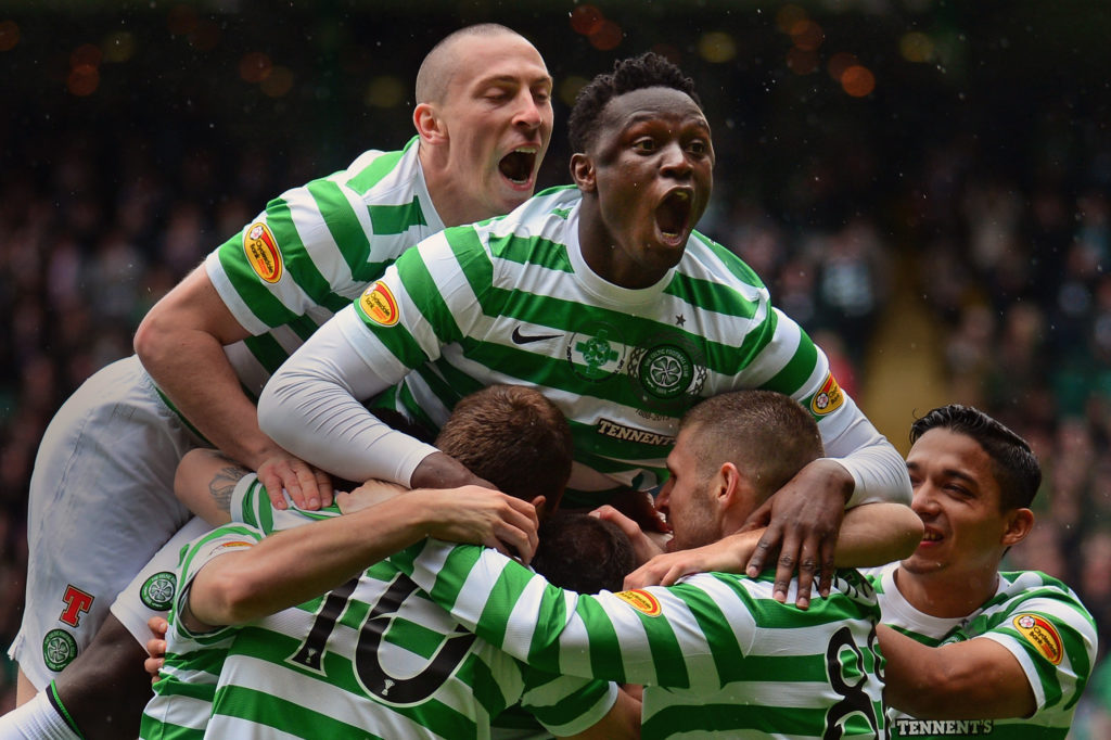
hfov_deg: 10.3
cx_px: 556
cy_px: 370
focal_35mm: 200
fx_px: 6170
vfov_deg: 6.9
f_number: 4
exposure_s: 1/1000
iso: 800
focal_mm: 200
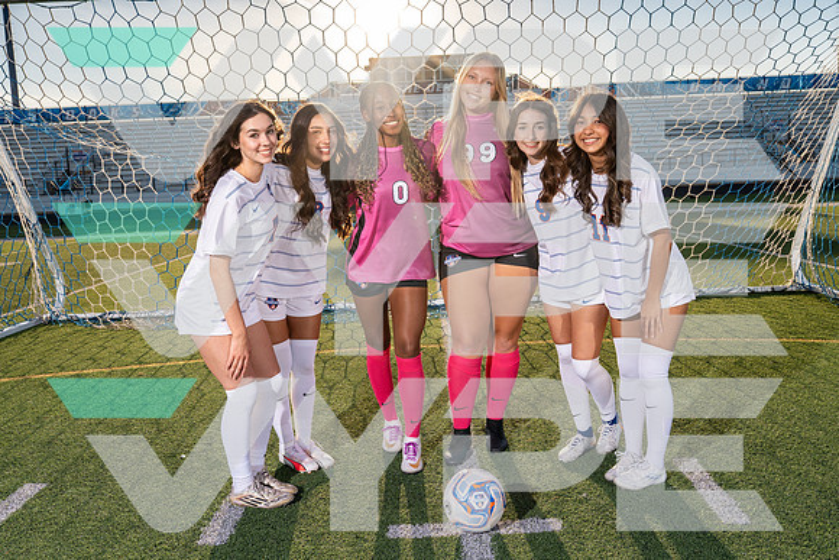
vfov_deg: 42.3
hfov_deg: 60.3
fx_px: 723
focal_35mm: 31
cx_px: 420
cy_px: 280
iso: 100
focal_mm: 31
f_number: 10
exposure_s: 1/250
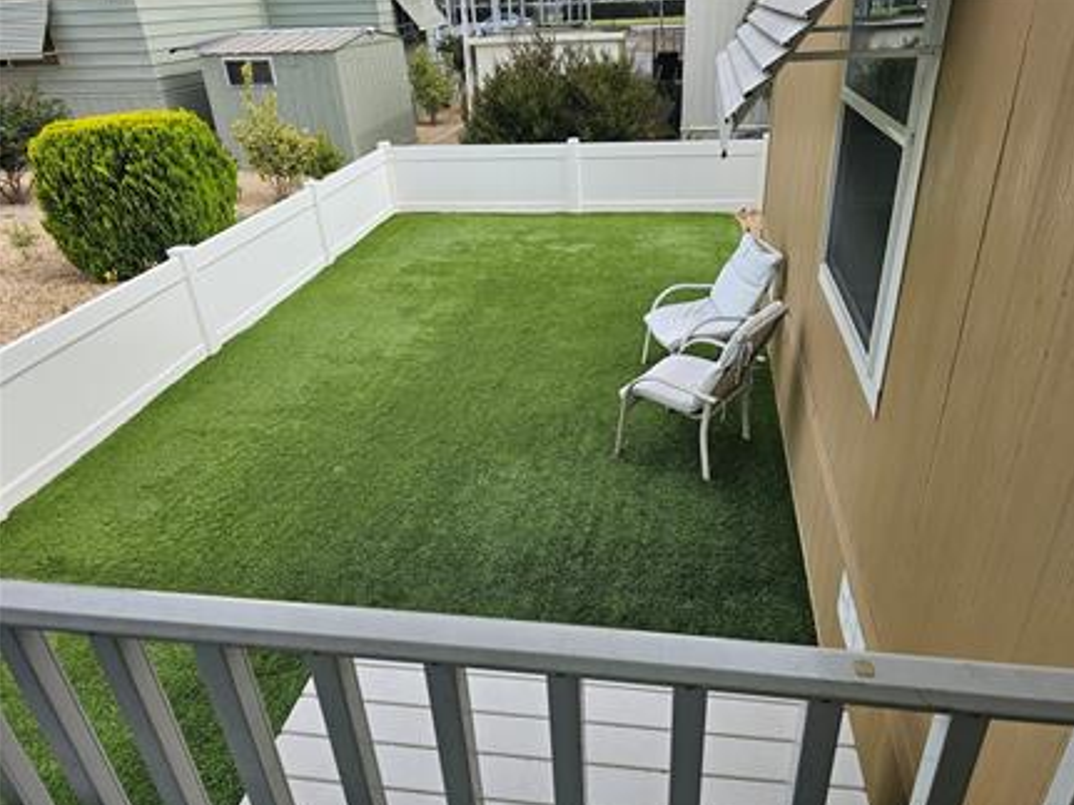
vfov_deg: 56.8
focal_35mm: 24
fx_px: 744
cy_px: 405
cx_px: 558
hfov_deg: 71.6
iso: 20
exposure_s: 1/1036
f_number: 1.7
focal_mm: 6.3
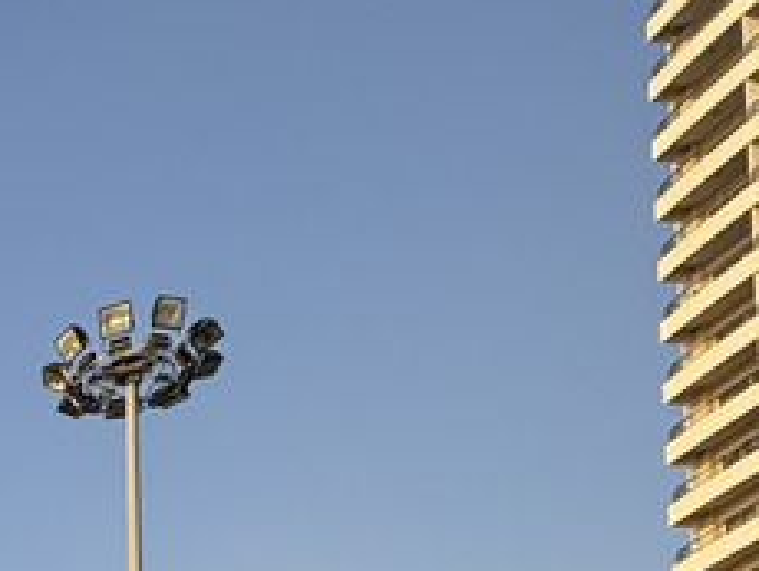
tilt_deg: +4.8
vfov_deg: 14.8
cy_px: 1271
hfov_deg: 21.1
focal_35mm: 73
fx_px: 1602
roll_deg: +0.6
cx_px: -478
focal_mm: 2.22
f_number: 2.2
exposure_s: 1/675
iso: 40
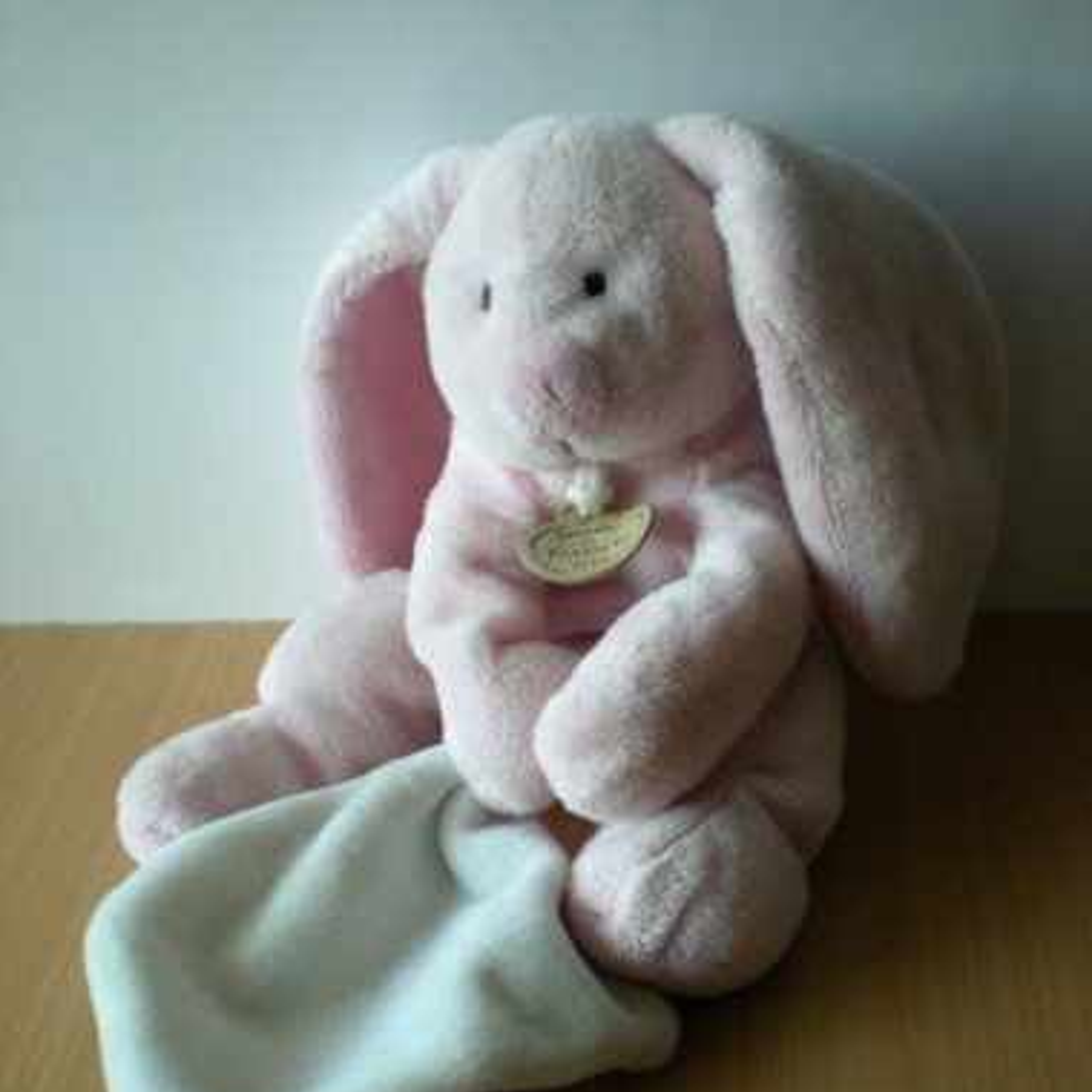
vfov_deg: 36.6
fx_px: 1642
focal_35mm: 46
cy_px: 675
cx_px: 557
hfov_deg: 36.8
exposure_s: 1/47.3
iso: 200
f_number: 3.1
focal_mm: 6.3
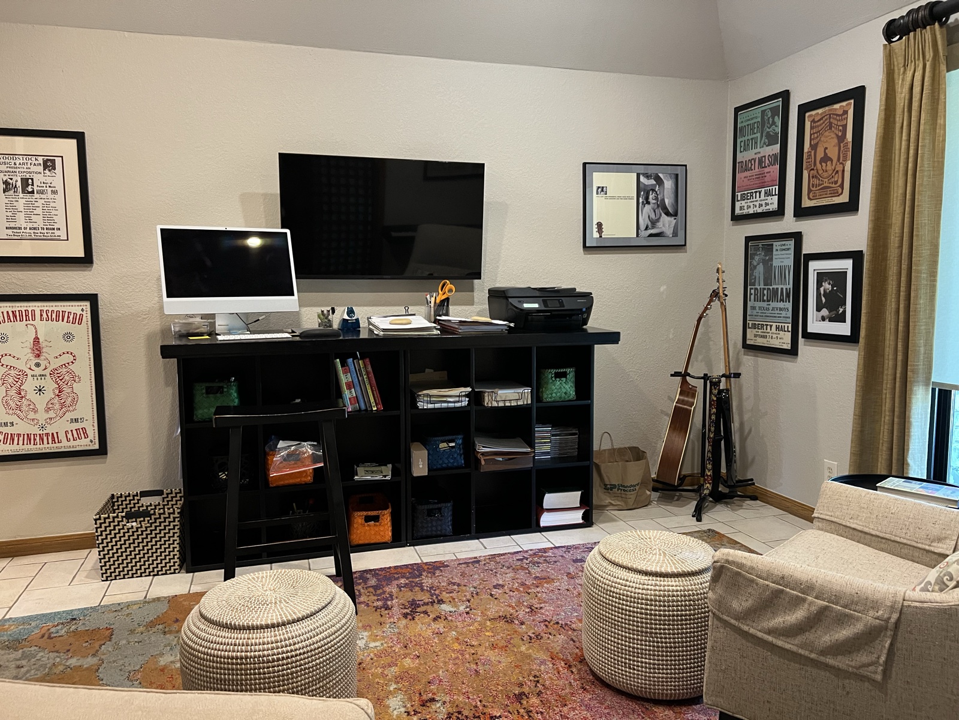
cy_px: 360
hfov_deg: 67.3
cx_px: 480
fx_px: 720
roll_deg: +0.8
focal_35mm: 26
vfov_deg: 53.1
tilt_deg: -6.4
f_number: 1.5
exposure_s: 1/60
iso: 400
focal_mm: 5.7
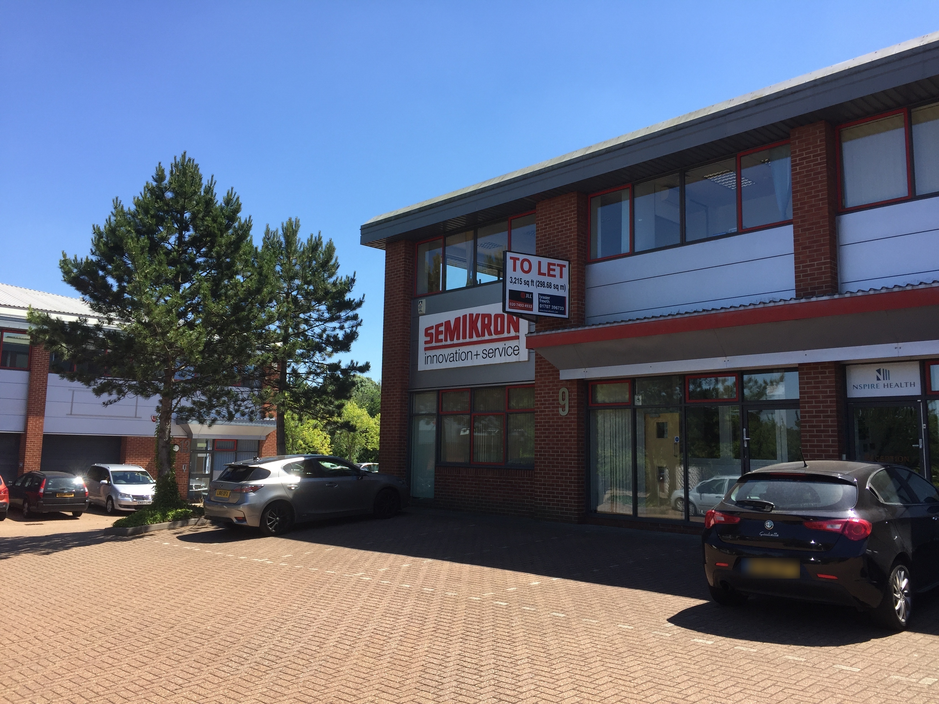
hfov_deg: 61.7
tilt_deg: +8.7
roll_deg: -2.2
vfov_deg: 48.2
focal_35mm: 29
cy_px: 352
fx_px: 787
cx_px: 470
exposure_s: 1/920
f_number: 2.2
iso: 32
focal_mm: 4.15
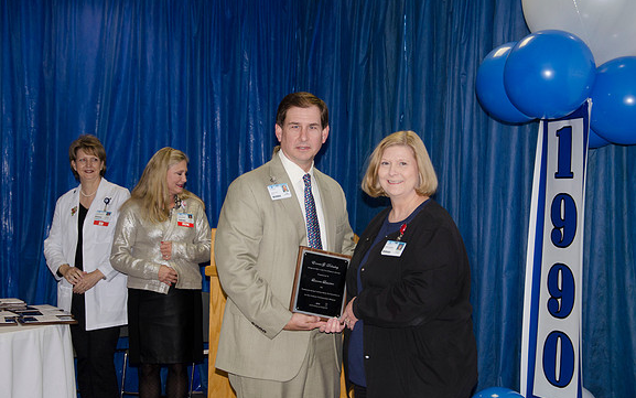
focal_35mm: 69
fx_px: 1196
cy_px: 191
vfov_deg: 18.9
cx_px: 319
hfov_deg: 29.8
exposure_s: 1/60
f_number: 4.8
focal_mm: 45
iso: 400
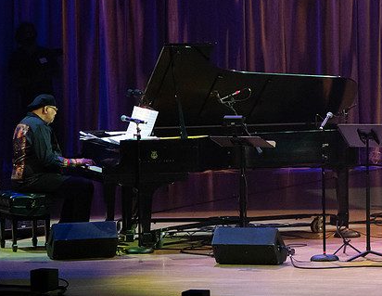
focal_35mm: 305
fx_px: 3405
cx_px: 565
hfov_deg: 6.3
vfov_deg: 5.0
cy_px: -10
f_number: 5.6
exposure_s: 1/250
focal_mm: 100
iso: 3200
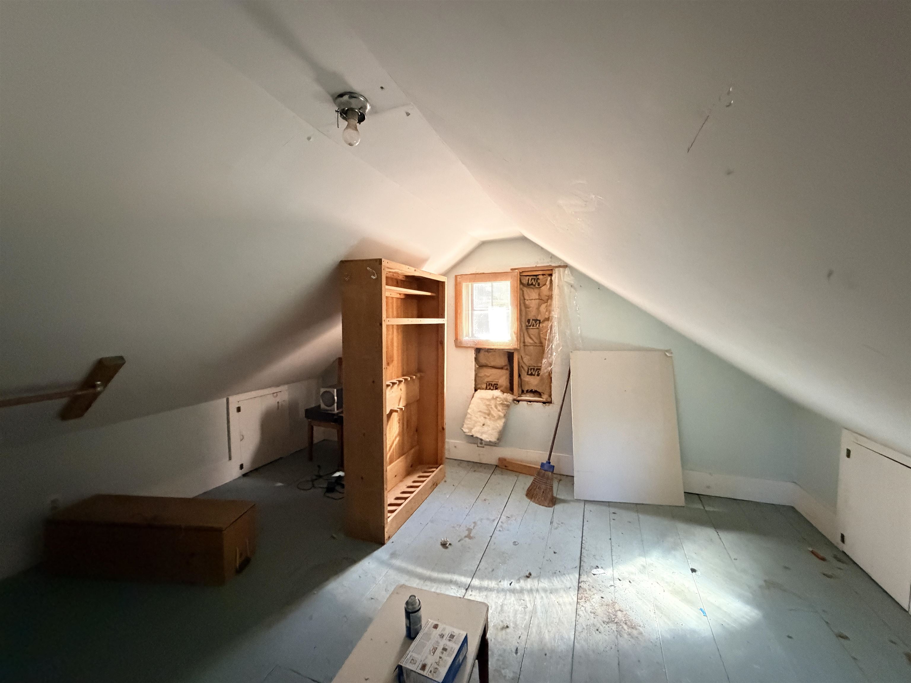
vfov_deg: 85.7
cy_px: 342
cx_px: 456
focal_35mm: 14
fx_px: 368
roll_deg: -0.1
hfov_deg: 102.1
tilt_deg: -2.0
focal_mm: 2.22
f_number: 2.2
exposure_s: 1/60
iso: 1000
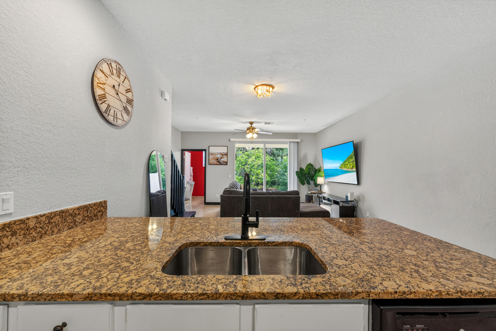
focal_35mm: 14
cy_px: 166
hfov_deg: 104.3
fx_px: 193
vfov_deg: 81.2
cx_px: 248
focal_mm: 14
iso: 250
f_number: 9
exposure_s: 1/1.25
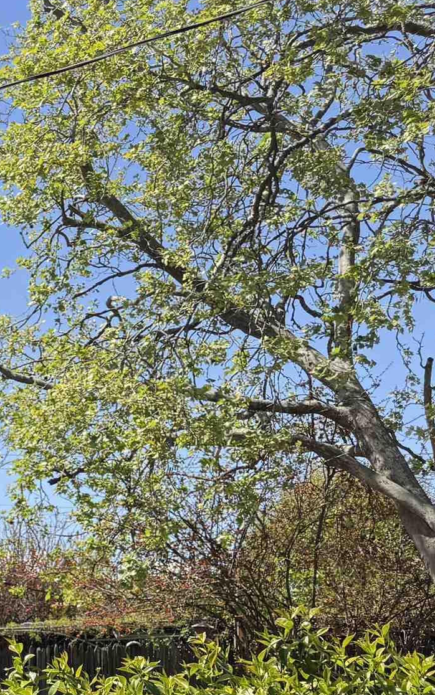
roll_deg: -1.4
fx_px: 1327
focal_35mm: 70
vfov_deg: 28.5
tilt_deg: +2.8
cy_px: 589
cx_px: -512
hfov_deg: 14.4
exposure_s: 1/2415
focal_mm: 6.76
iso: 80
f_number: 1.78
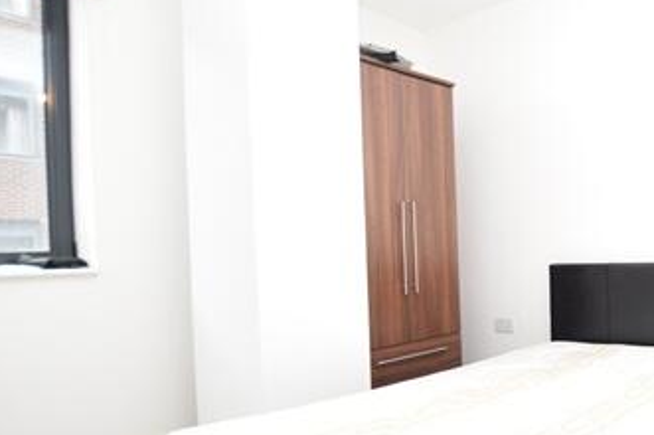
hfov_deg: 58.5
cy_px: 273
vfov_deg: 44.5
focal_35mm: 29
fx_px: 526
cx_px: 530
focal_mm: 10
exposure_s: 1/80
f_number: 4.5
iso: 800
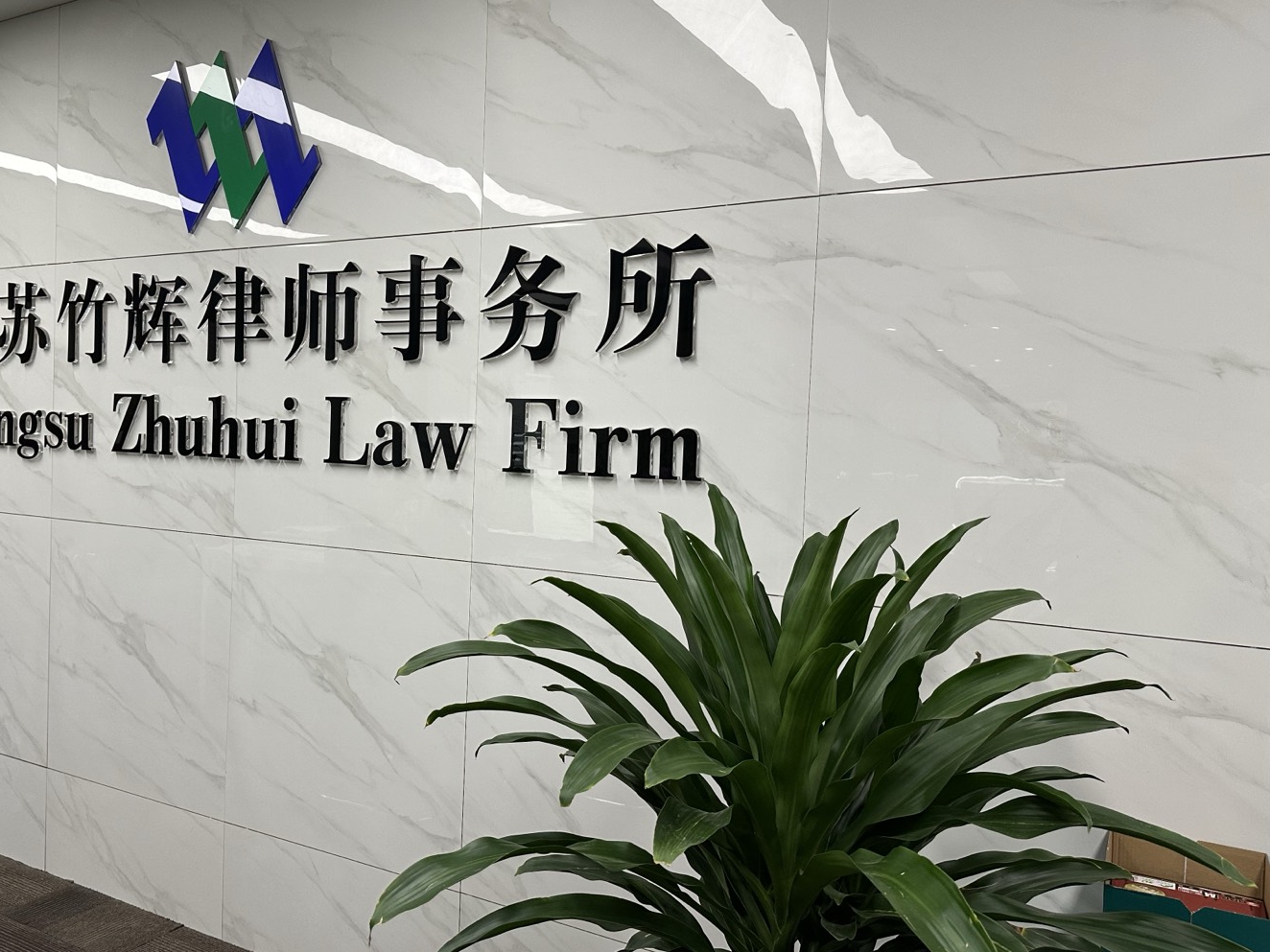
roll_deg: -2.2
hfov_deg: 61.1
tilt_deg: -1.8
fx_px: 1064
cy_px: 469
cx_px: 504
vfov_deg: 48.2
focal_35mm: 29
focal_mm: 6.86
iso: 160
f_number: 1.78
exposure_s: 1/50
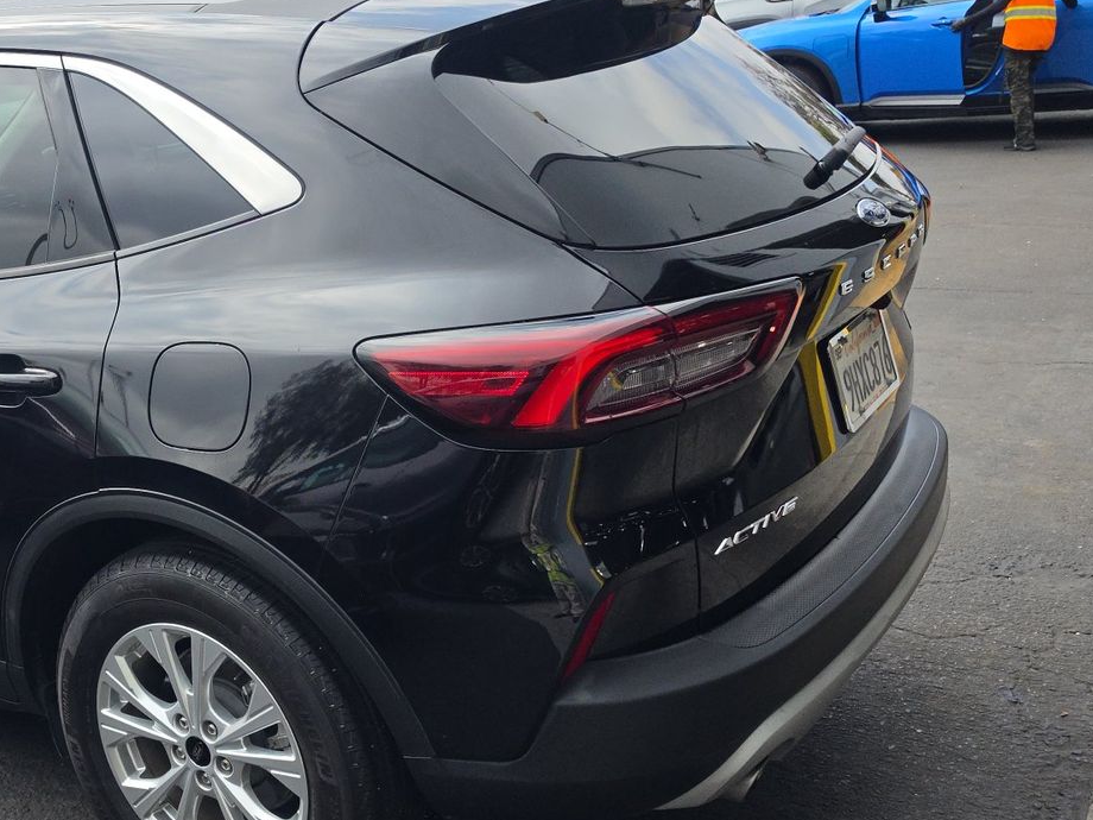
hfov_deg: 44.6
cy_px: 420
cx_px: 225
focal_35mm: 40
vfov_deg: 36.0
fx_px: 1263
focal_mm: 6.5
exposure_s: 1/4432
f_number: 1.4
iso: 63
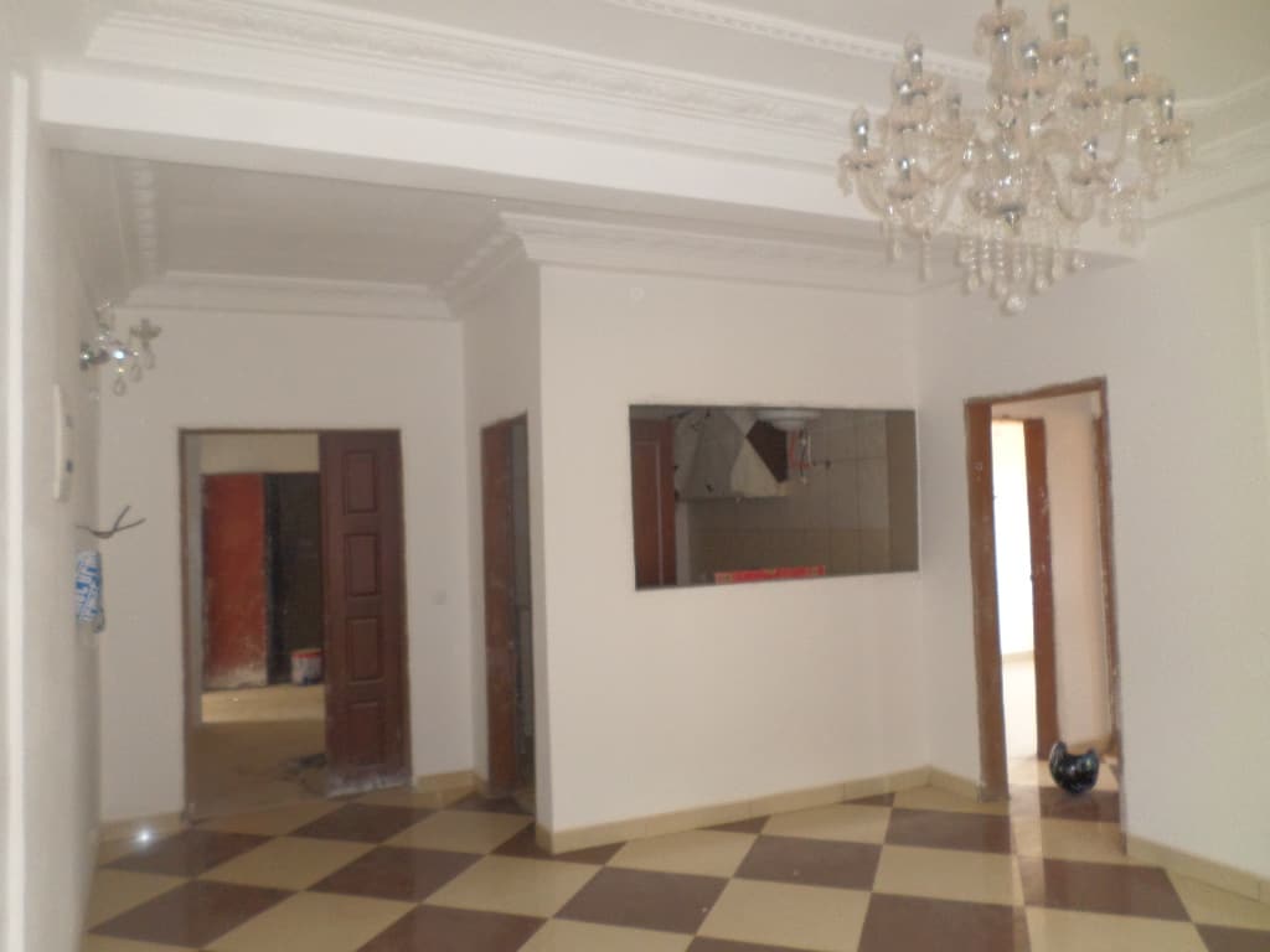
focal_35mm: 25
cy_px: 476
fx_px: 917
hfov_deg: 69.4
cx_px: 635
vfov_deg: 54.9
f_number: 2.5
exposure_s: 1/30
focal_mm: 4.5
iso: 160
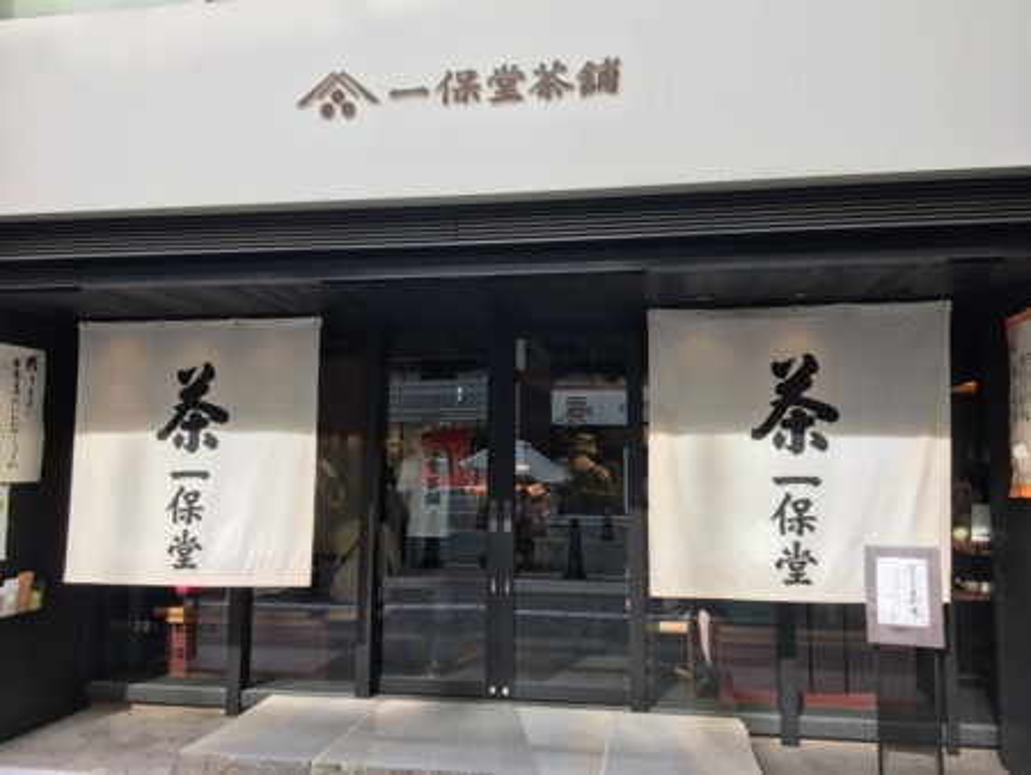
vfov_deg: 48.3
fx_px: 864
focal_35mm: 29
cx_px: 516
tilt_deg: +5.9
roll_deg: -0.8
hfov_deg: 61.6
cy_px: 388
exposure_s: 1/120
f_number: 2.2
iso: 32
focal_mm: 4.15
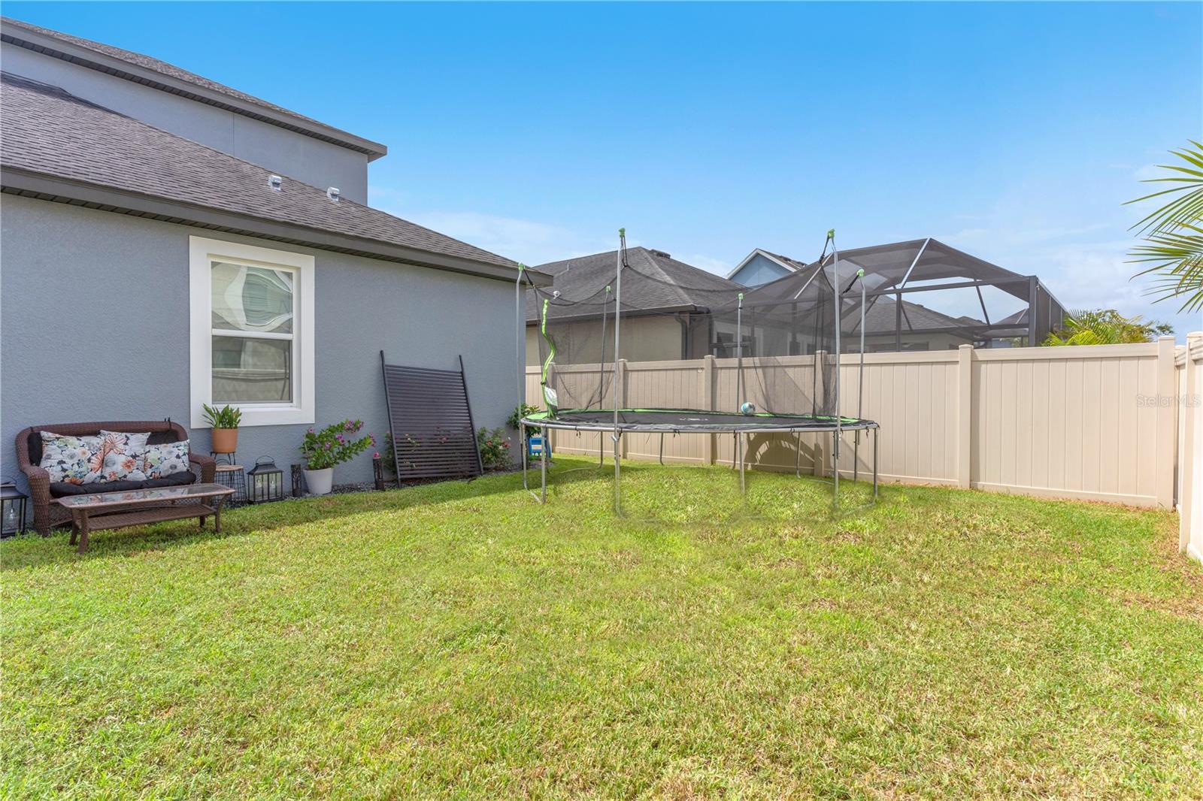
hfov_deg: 90.0
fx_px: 601
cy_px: 400
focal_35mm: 18
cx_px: 602
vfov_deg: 67.4
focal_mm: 18
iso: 1250
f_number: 13
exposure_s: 1/125
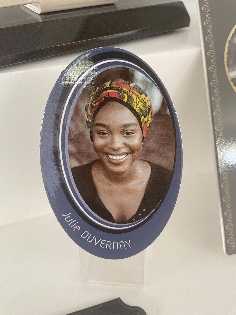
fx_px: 236
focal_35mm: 26
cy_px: 158
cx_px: 118
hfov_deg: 53.1
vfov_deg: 67.3
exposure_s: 1/65
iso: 125
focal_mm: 4.2
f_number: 1.6
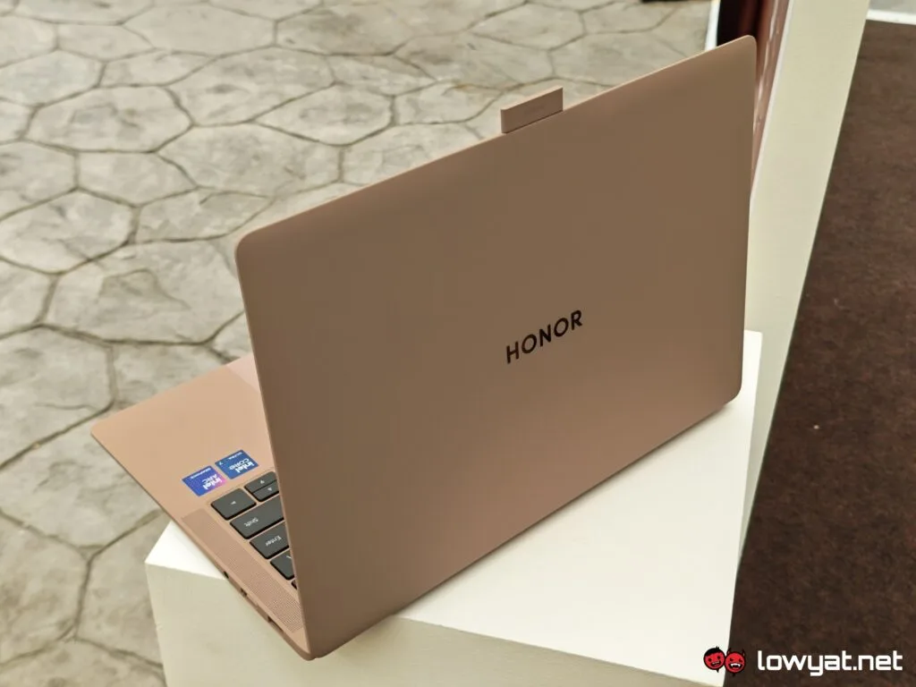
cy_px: 344
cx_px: 458
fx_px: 1217
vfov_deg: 31.5
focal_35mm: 46
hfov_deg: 41.2
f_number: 1.6
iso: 50
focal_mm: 5.4
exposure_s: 1/290
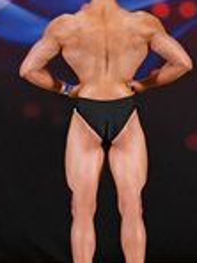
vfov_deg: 3.6
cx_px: 326
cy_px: 100
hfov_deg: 2.7
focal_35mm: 544
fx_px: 4128
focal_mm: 72
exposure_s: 1/400
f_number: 5.6
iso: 3200
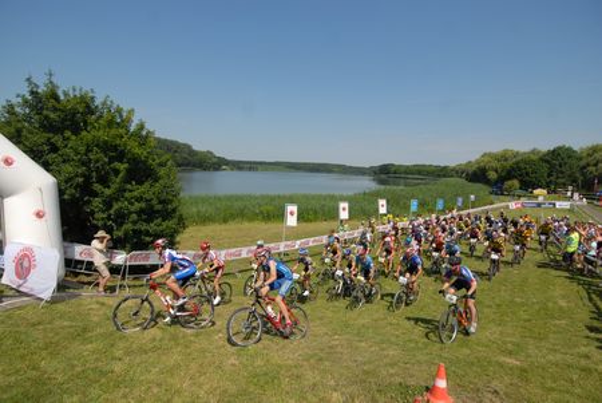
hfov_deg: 89.9
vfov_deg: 67.5
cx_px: 301
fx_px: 301
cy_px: 202
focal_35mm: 18
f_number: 5.6
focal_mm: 12
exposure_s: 1/1250
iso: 200
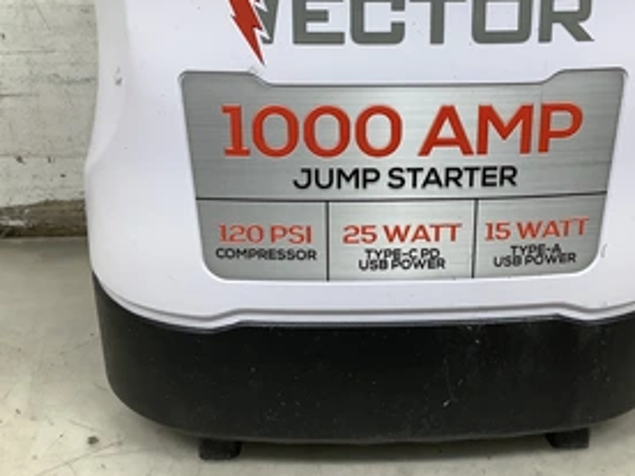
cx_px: 368
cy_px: 193
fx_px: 825
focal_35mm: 45
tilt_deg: -17.5
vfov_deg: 32.1
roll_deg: -0.5
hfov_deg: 42.0
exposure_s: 1/100
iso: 64
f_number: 2.4
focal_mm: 3.3
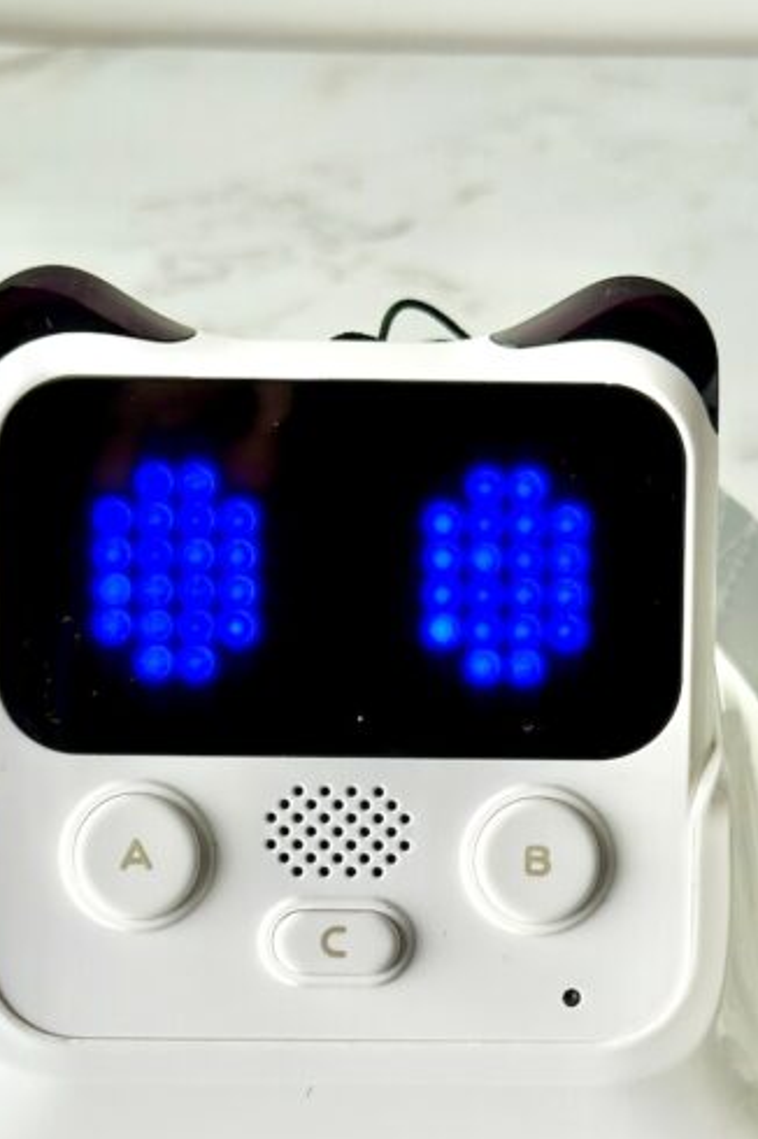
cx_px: 391
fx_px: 2751
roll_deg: +0.7
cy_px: 908
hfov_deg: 15.7
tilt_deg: -43.3
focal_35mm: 87
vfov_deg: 23.1
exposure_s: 1/100
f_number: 1.78
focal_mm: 6.86
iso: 64
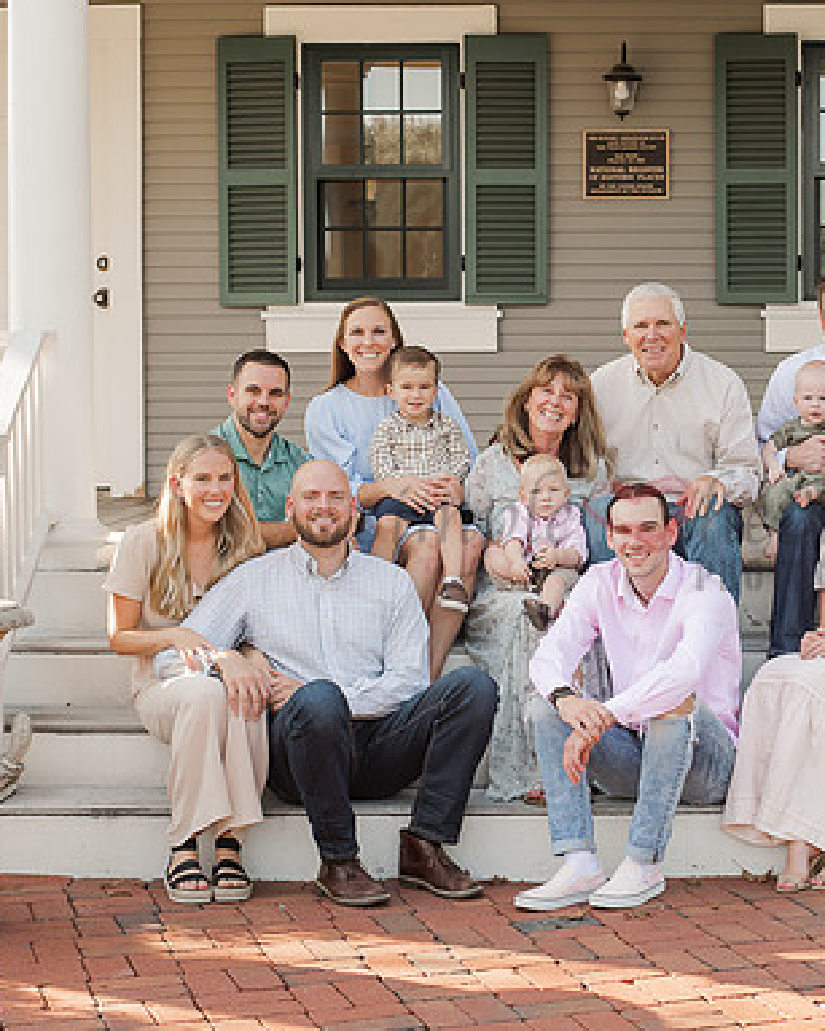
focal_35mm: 74
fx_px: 2259
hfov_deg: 20.5
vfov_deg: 25.7
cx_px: 658
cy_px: 514
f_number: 6.3
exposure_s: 1/200
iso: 320
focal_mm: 50
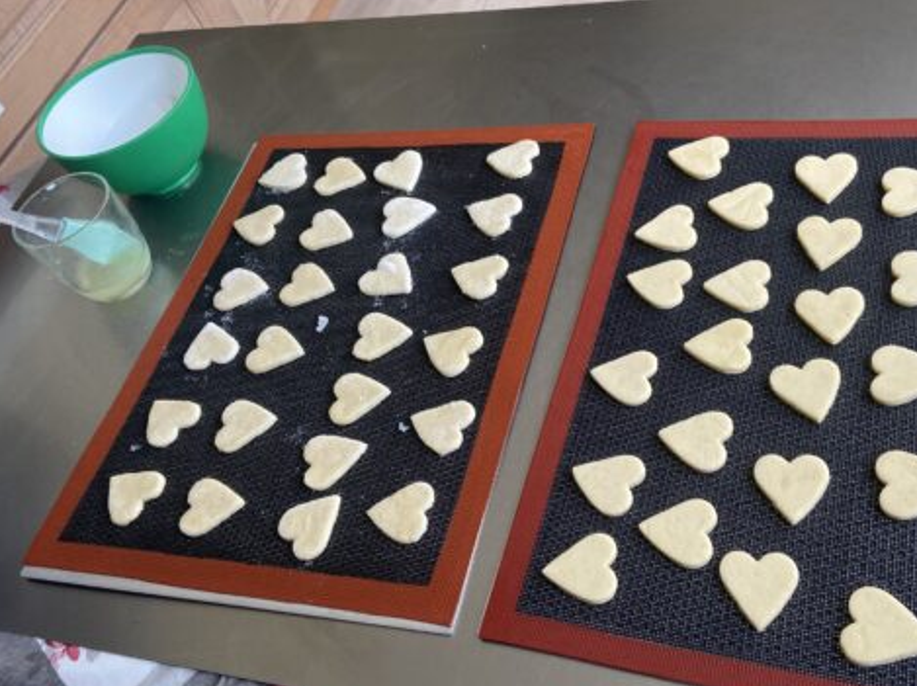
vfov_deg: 38.6
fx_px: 979
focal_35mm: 37
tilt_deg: -50.5
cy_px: 330
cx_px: 511
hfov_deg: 50.1
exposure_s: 1/121
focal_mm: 4.25
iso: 125
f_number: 1.8
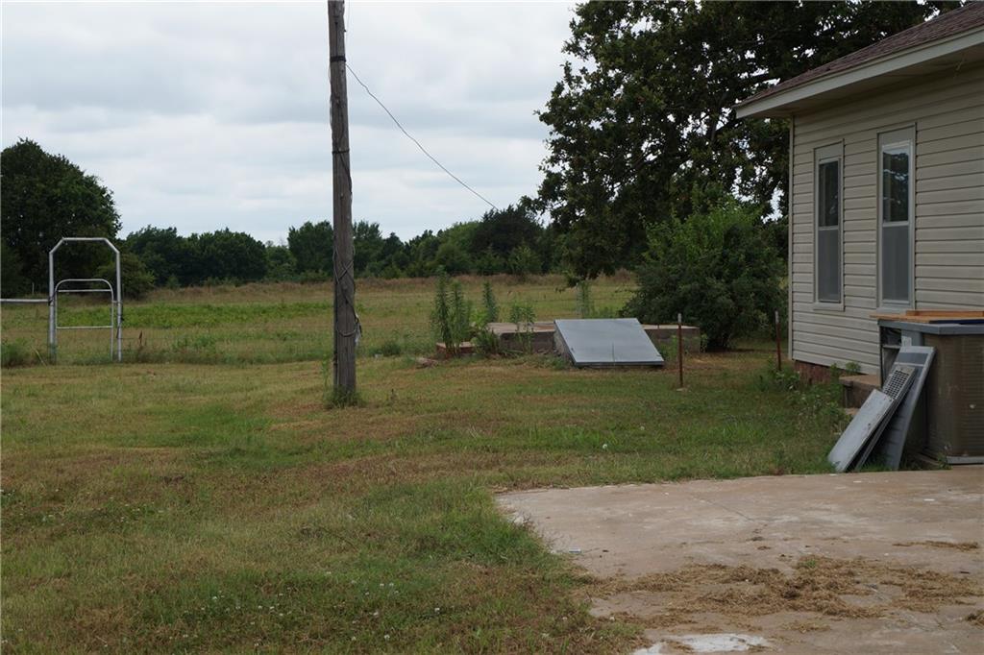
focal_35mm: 63
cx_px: 492
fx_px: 1721
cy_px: 328
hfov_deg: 31.9
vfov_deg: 21.6
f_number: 10
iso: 100
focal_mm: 42
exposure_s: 1/125
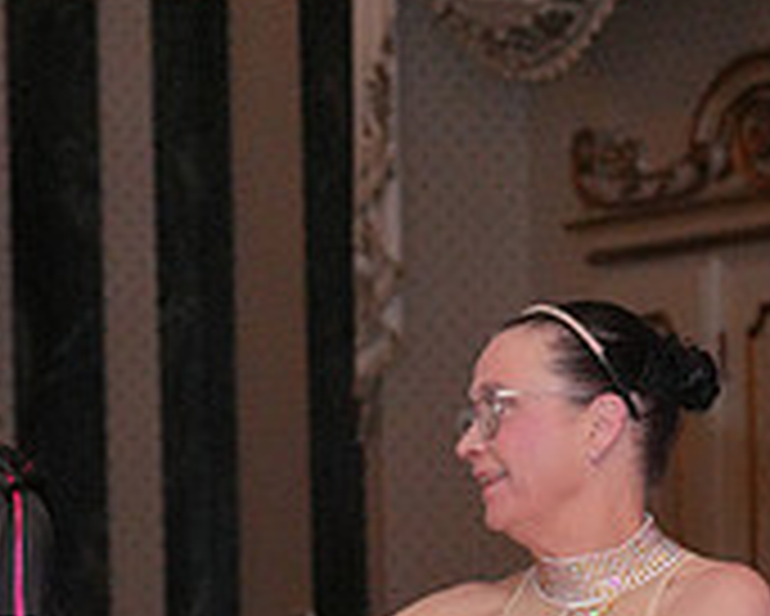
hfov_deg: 6.8
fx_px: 6453
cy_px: 1061
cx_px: 115
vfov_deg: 5.4
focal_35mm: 283
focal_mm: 89
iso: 5000
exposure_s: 1/250
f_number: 5.6
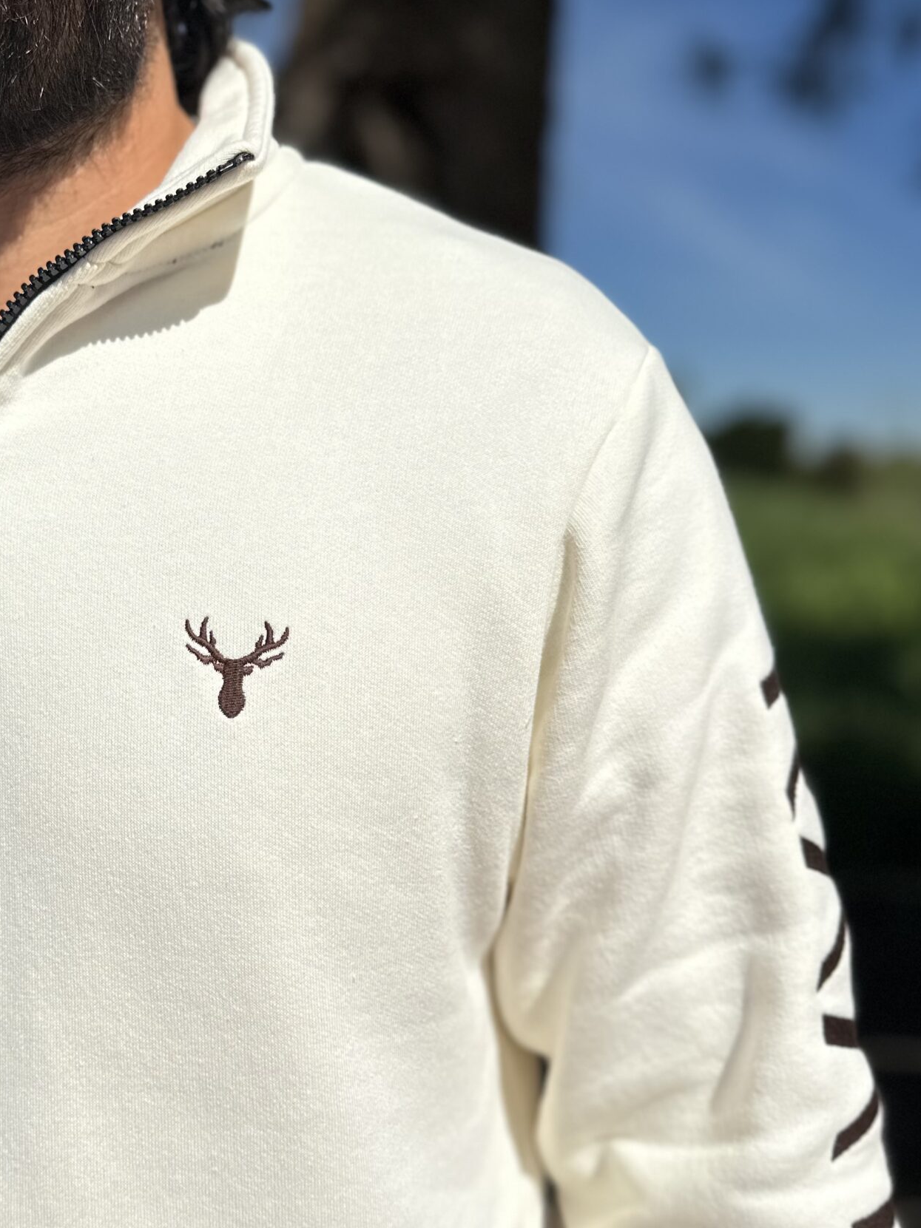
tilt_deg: -7.6
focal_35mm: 37
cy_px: 660
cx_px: 222
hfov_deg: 37.6
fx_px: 1313
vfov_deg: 50.1
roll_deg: +0.2
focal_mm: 6.86
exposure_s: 1/18519
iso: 64
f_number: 1.78
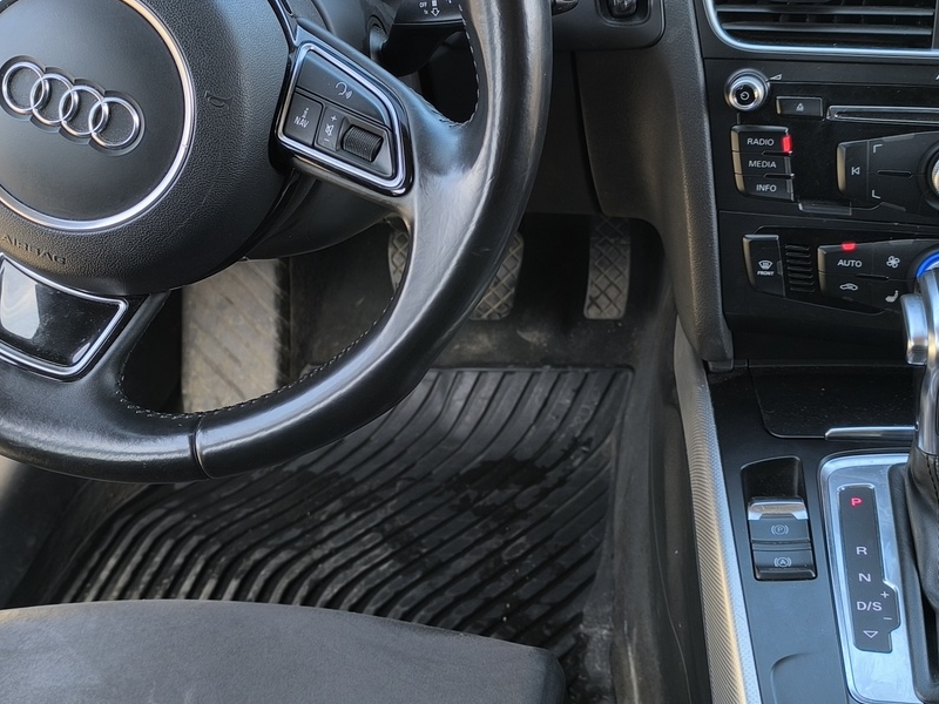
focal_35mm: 46
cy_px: 278
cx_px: 416
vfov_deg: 31.4
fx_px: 1248
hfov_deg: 41.2
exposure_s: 1/100
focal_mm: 6.14
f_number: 1.65
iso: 100
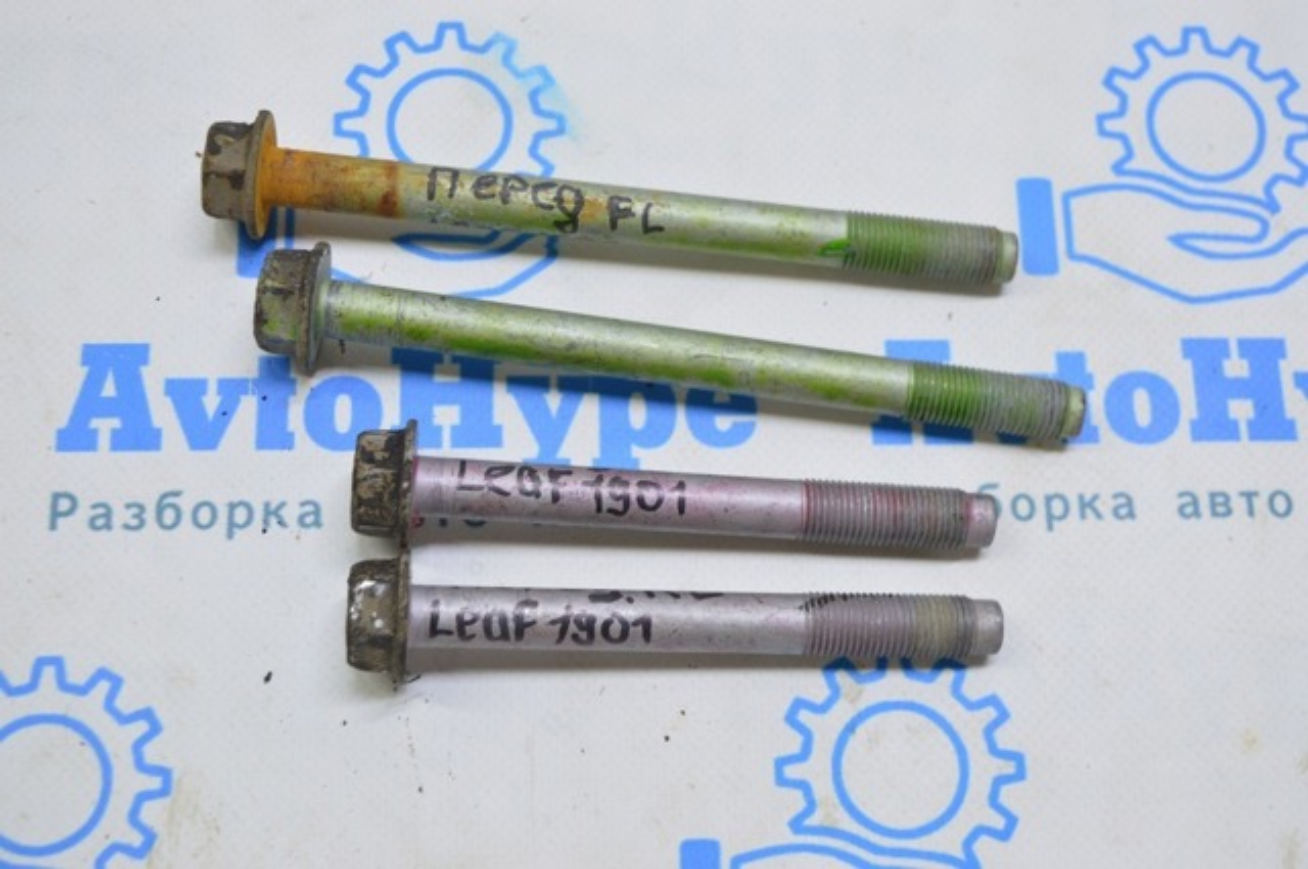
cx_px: 654
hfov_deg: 38.9
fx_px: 1851
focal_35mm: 51
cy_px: 434
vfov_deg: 26.4
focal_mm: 34
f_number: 5.6
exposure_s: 1/25
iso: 400
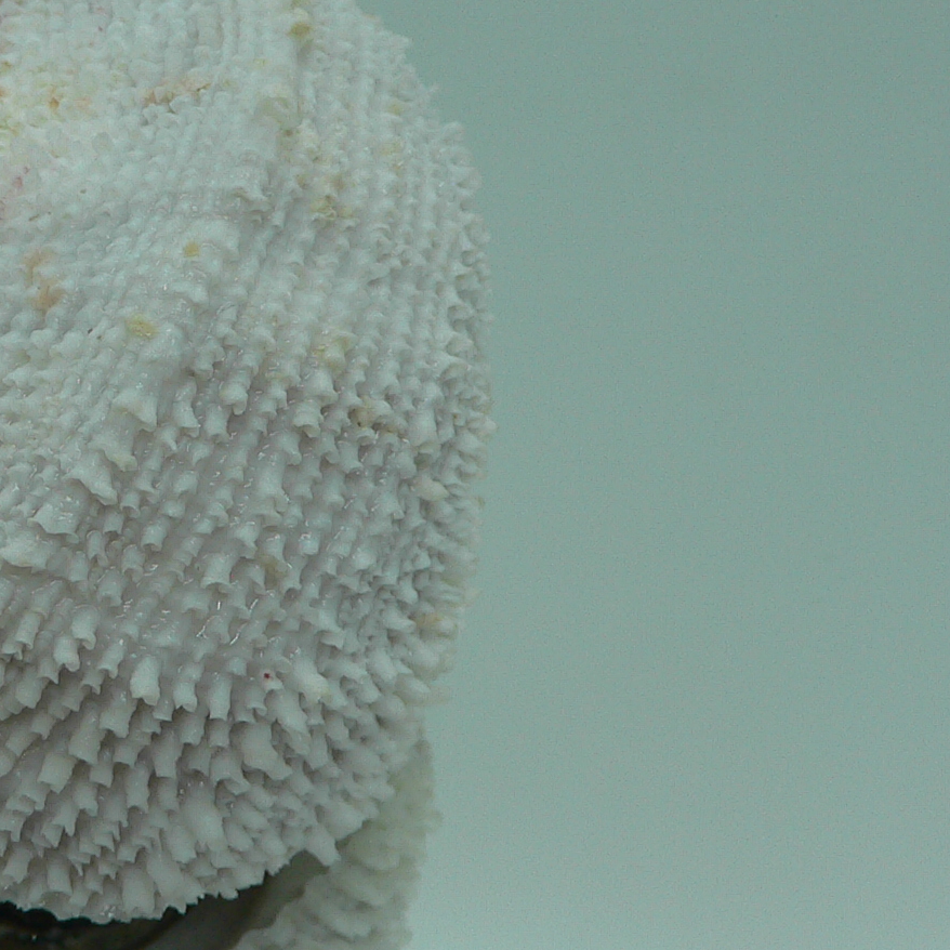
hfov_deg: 23.7
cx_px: 110
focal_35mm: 71
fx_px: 2204
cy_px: 415
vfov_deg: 24.3
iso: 80
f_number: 2.8
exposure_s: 1/60
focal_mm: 4.6
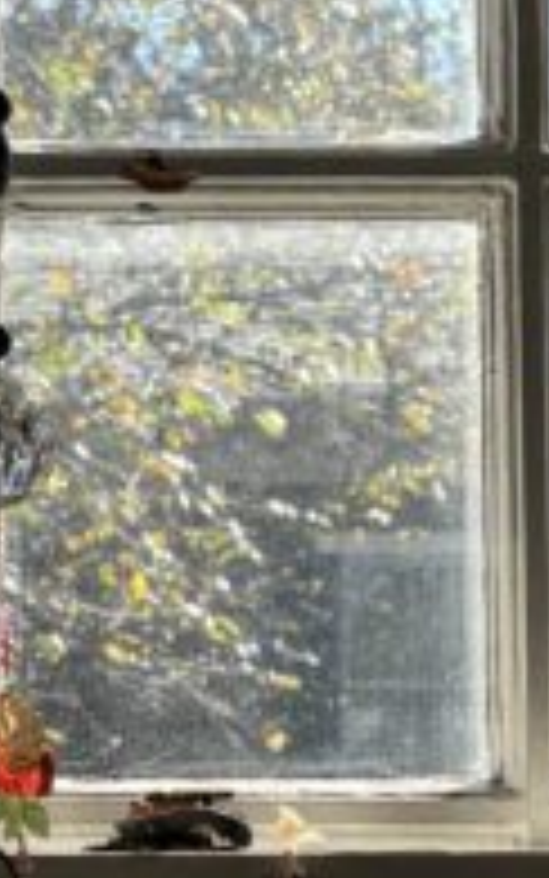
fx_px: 3469
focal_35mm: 145
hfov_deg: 9.0
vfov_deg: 14.3
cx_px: 9
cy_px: 819
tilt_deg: +4.8
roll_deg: +0.4
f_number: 1.6
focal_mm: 5.96
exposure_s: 1/988
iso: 50
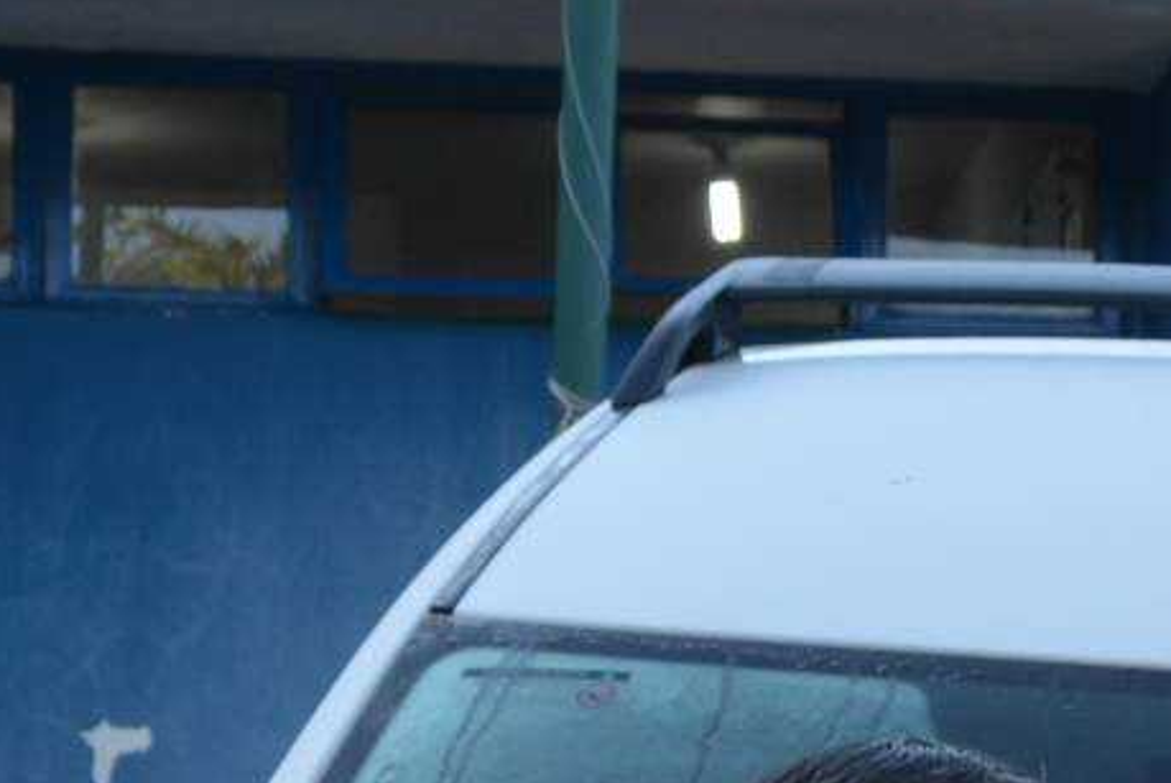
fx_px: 5730
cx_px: 1273
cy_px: 1709
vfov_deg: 7.4
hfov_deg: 11.5
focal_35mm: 176
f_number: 6.3
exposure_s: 1/160
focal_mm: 18
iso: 200
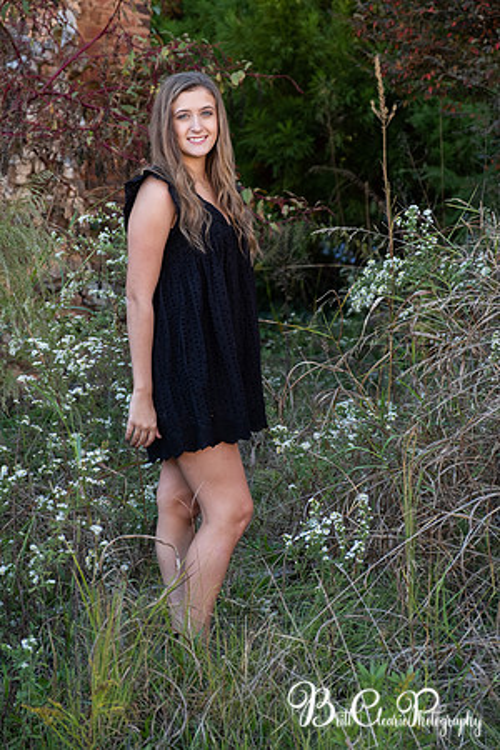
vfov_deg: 24.5
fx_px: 1729
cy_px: 375
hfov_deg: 16.5
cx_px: 250
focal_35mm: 83
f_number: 3.6
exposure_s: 1/250
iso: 400
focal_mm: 55
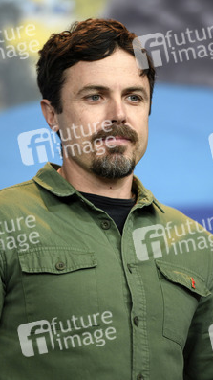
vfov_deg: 10.2
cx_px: 95
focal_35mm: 211
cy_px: 190
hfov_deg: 5.7
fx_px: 2121
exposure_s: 1/320
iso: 1250
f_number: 3.2
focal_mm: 200
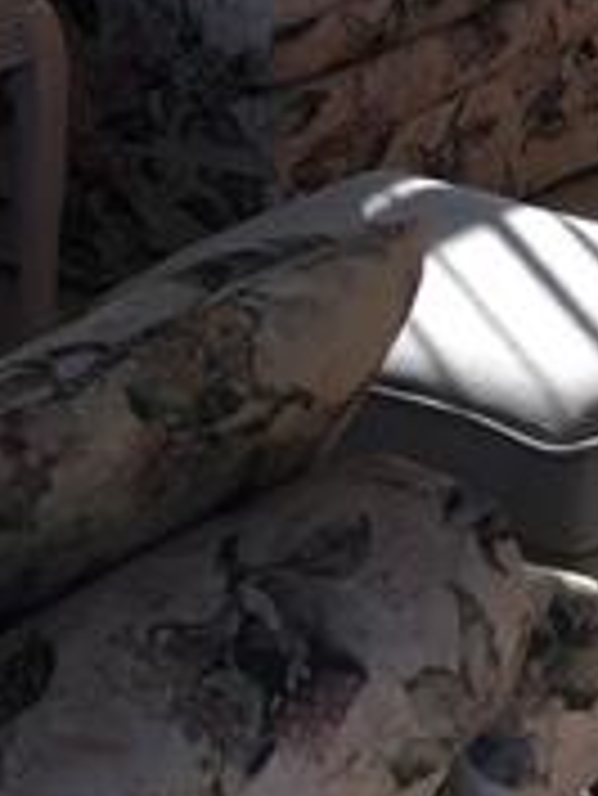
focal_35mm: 126
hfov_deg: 11.0
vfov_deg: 14.3
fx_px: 2899
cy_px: -486
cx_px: 1066
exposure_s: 1/341
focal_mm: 4.15
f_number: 2.2
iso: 32
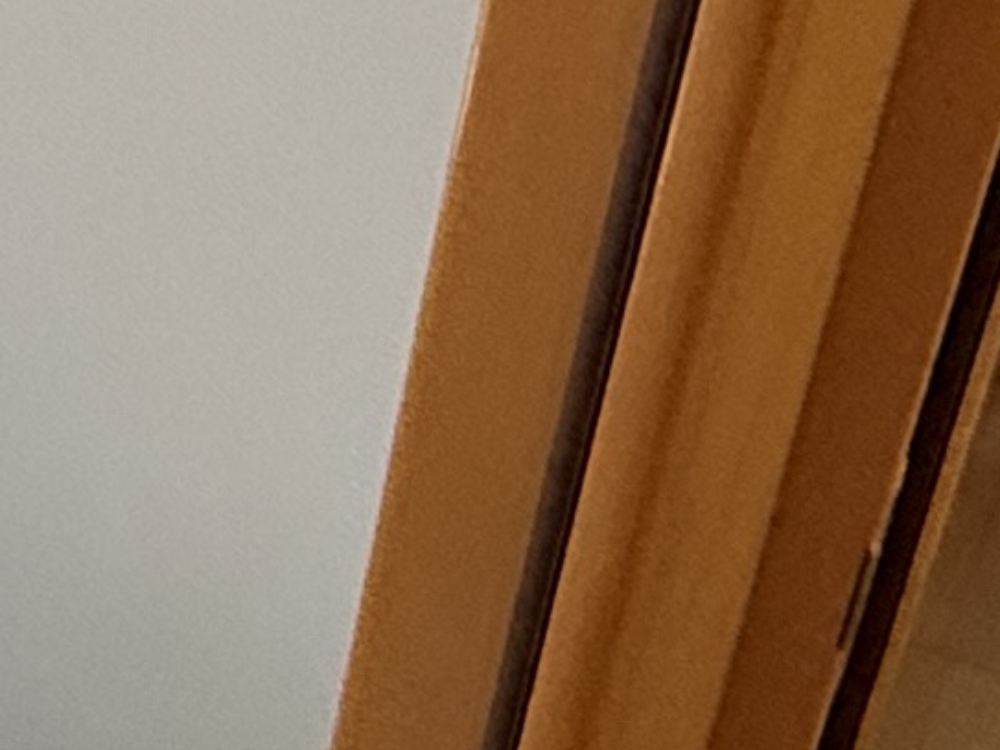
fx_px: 3004
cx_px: -505
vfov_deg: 14.0
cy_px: -4
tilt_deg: -27.3
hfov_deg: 17.1
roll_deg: -1.5
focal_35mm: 104
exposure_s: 1/60
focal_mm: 2.22
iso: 400
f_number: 2.2
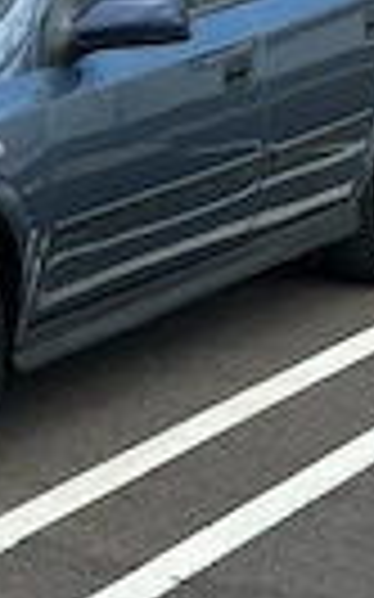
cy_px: 139
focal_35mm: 153
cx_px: -153
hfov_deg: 8.4
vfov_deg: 13.6
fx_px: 2498
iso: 64
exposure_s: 1/1783
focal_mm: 6.86
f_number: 1.78
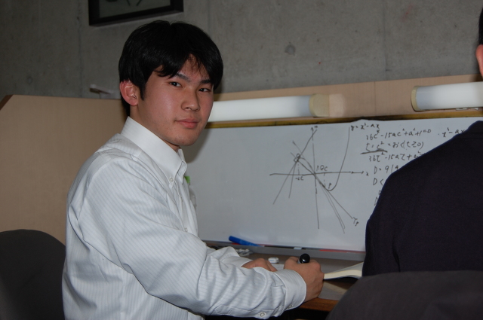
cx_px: 242
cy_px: 160
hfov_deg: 37.9
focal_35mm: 52
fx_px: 703
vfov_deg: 25.7
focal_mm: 35
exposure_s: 1/500
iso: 200
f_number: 4.8
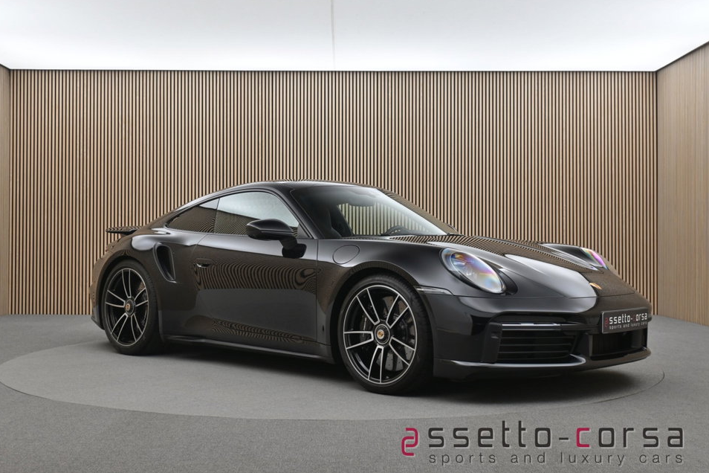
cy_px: 226
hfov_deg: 44.2
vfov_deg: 30.3
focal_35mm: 44
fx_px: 872
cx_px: 337
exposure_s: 1/40
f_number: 4.5
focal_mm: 27.5
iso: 450
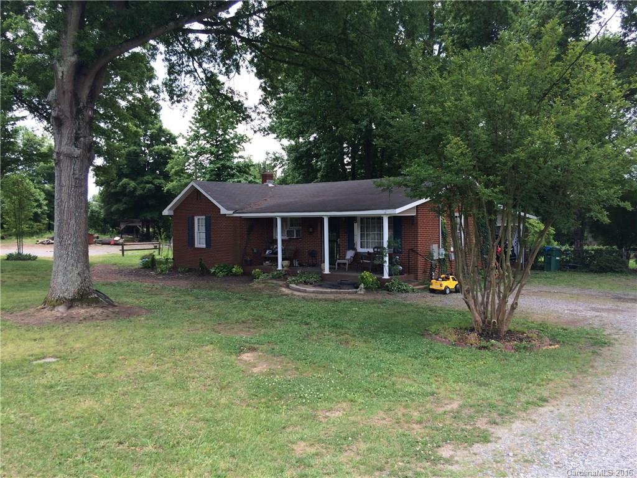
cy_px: 239
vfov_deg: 48.2
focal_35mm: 29
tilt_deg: -3.8
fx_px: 534
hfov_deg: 61.7
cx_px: 318
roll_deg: +1.9
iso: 32
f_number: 2.2
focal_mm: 4.15
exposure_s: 1/513
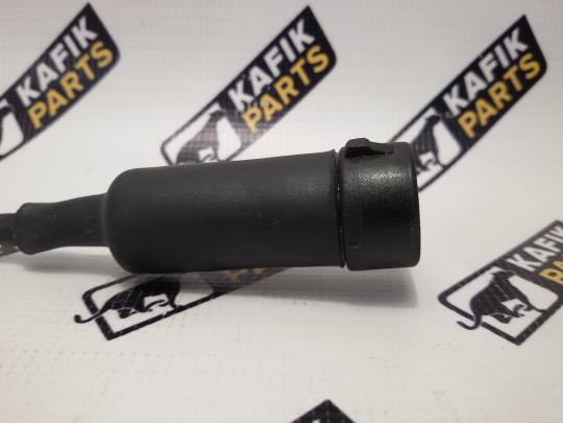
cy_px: 212
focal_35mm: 31
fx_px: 504
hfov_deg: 58.4
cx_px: 282
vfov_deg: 45.4
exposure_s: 1/33
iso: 50
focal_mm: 2.93
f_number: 2.4
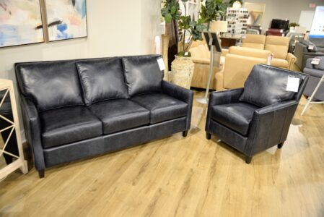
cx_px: 162
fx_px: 270
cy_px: 108
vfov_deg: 43.7
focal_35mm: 30
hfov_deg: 61.9
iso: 1250
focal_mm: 30
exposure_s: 1/125
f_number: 2.8
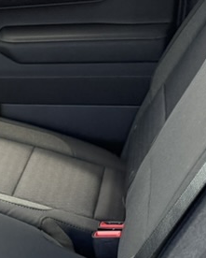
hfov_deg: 13.6
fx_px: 663
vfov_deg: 21.8
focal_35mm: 87
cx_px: -267
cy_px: 187
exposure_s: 1/184
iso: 200
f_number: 1.78
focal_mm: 6.76
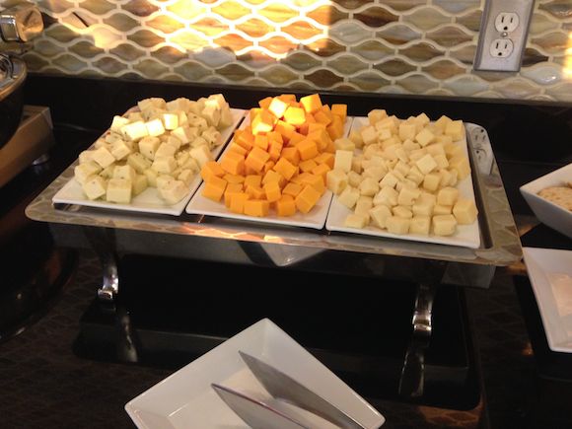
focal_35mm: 33
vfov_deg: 42.9
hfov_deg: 55.4
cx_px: 286
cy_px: 214
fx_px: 545
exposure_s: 1/20
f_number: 2.4
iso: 200
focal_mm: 4.12
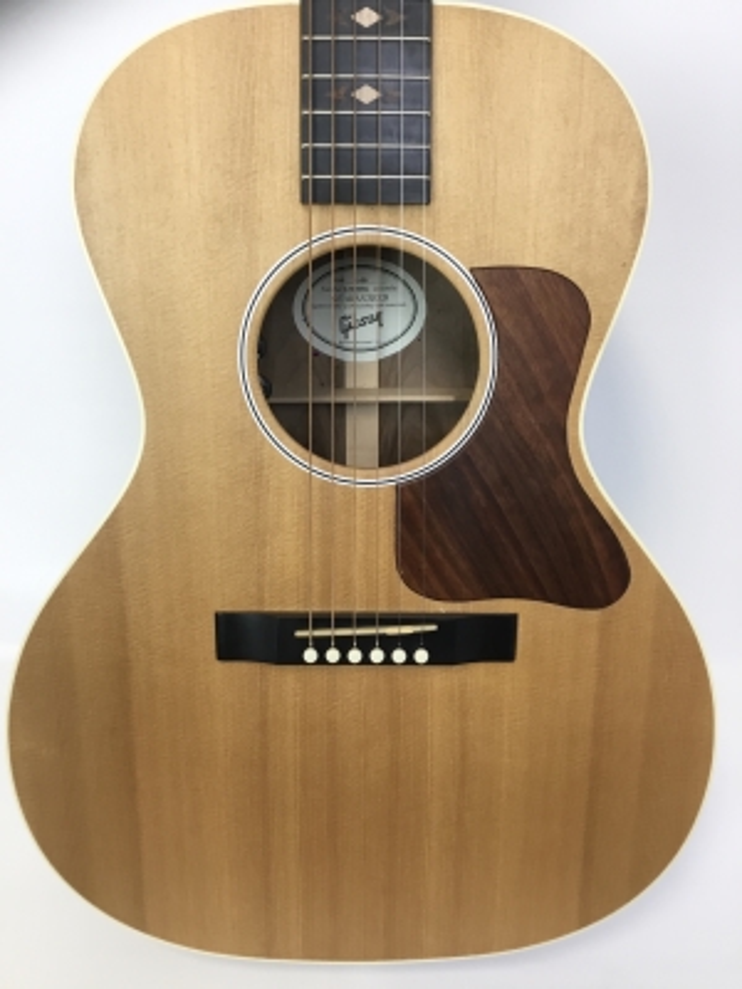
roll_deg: +2.0
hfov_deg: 45.4
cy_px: 494
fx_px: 886
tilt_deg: -35.6
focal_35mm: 31
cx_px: 371
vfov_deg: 58.4
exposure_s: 1/30
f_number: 2.4
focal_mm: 3.3
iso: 50
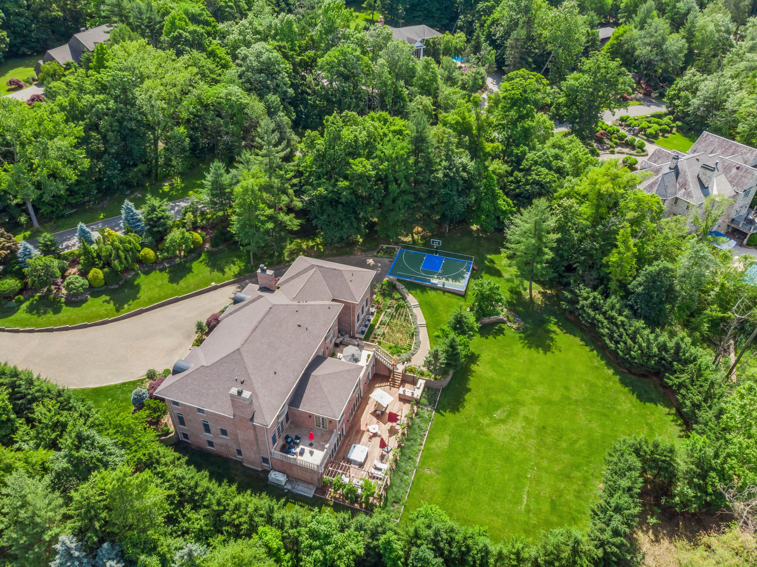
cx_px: 378
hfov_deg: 71.6
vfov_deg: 56.8
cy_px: 284
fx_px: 525
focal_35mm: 24
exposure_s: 1/480
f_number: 2.8
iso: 103
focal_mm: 4.5
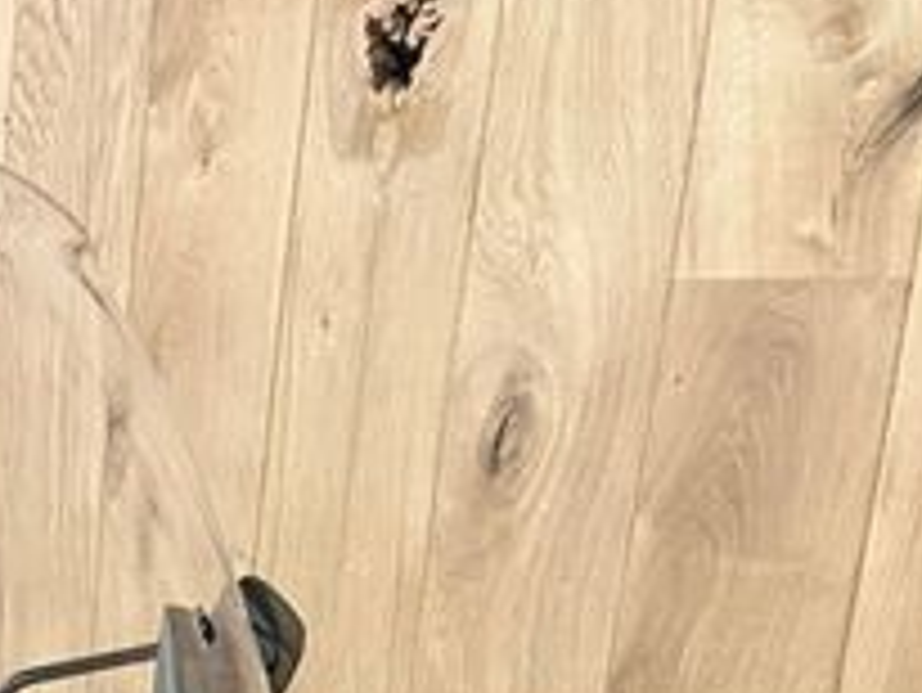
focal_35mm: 81
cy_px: 1044
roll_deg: -1.5
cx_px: -382
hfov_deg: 21.1
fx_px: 2159
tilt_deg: -18.0
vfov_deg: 16.6
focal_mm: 5.1
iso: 640
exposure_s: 1/33
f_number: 1.6
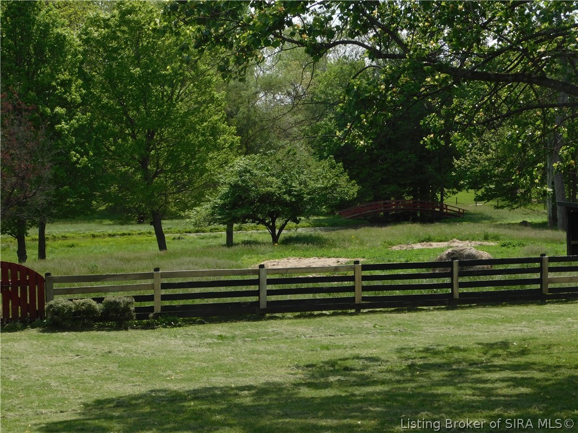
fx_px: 1186
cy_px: 216
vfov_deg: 20.7
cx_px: 289
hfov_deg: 27.4
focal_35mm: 71
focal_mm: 12.6
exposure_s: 1/800
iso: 125
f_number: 4.3
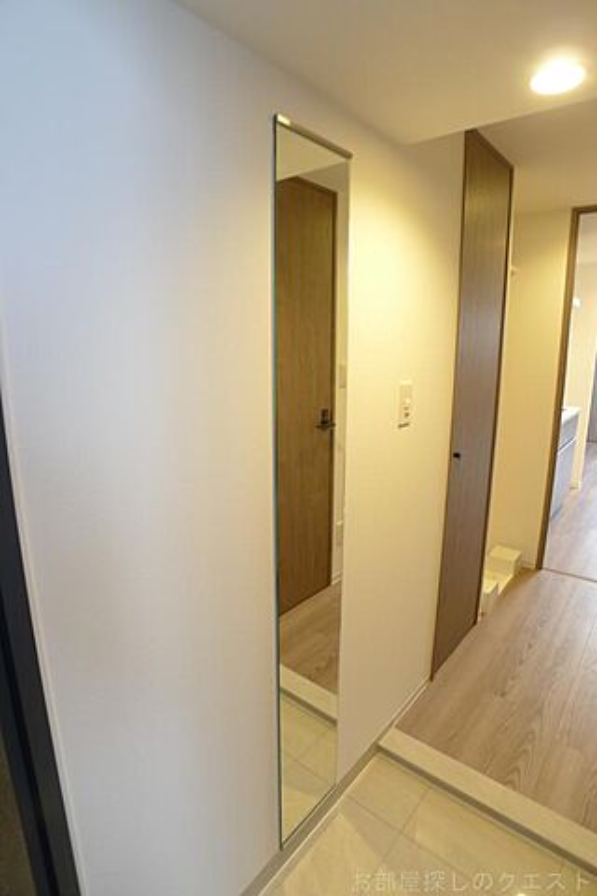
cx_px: 298
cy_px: 448
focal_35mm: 24
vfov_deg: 73.7
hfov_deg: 53.1
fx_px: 597
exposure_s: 1/10
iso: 80
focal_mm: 5.1
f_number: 2
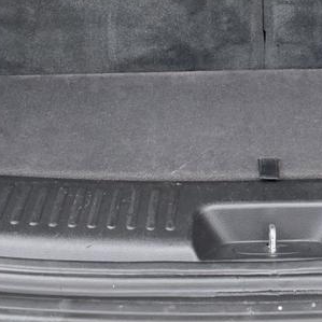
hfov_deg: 19.8
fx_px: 916
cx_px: 249
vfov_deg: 18.0
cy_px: -149
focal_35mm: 87
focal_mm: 6.25
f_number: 1.7
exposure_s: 1/120
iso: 500
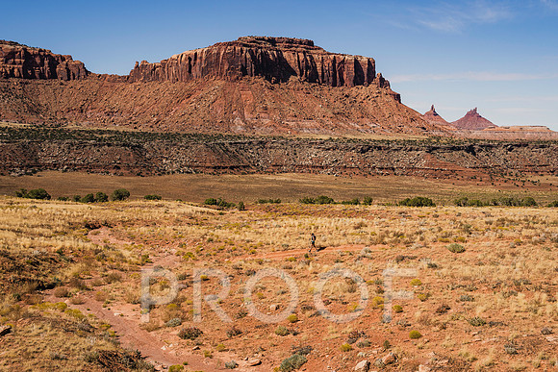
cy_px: 187
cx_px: 291
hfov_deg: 38.3
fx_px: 802
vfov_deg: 26.1
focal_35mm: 52
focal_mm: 48
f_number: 7.1
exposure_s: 1/640
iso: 160
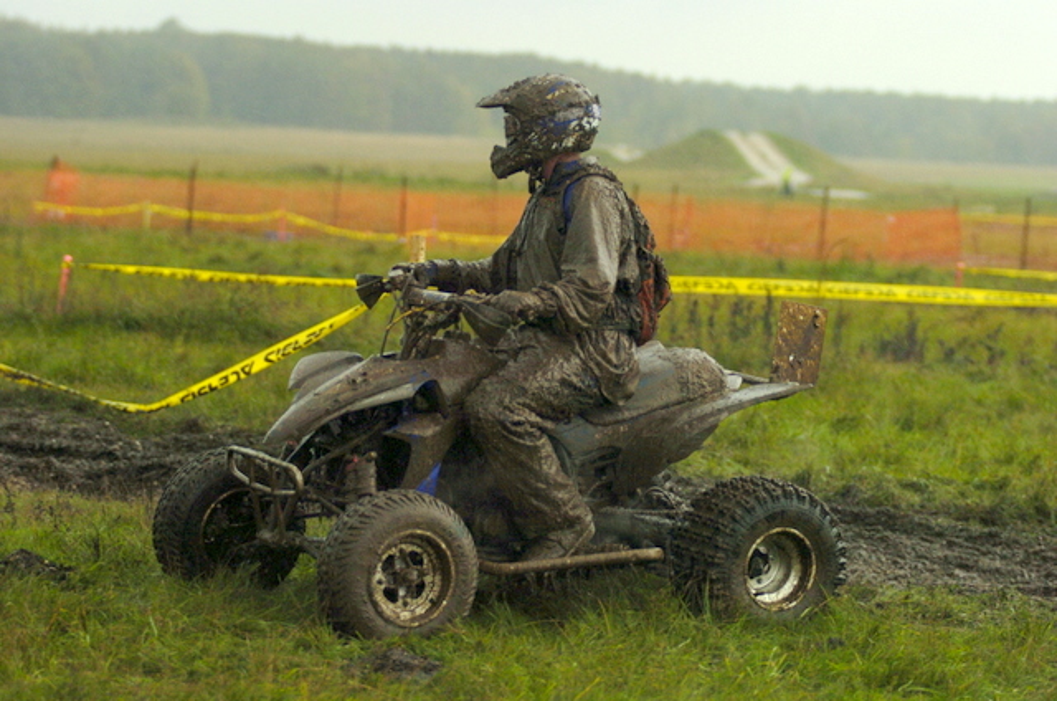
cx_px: 528
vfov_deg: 8.7
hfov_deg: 13.1
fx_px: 4615
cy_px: 350
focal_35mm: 158
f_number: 2.8
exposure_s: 1/400
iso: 200
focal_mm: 105
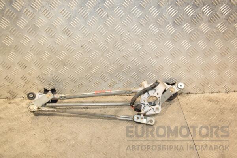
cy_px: 79
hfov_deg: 46.4
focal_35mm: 42
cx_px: 118
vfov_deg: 31.9
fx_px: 276
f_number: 5.6
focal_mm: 28
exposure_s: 1/200
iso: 800
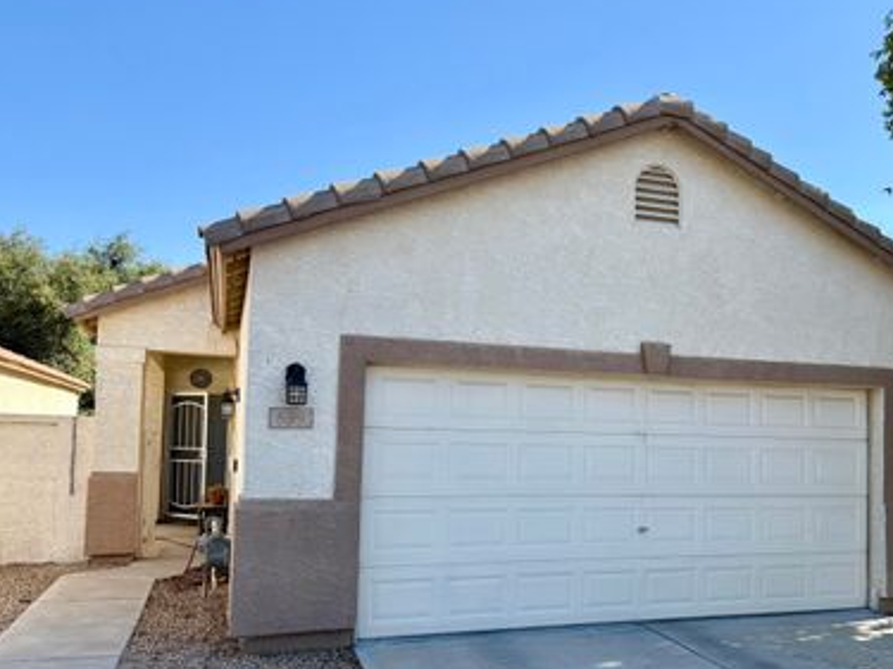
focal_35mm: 32
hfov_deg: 56.3
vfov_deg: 43.8
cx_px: 550
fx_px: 825
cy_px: 415
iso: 80
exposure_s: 1/2445
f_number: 1.78
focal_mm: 6.76
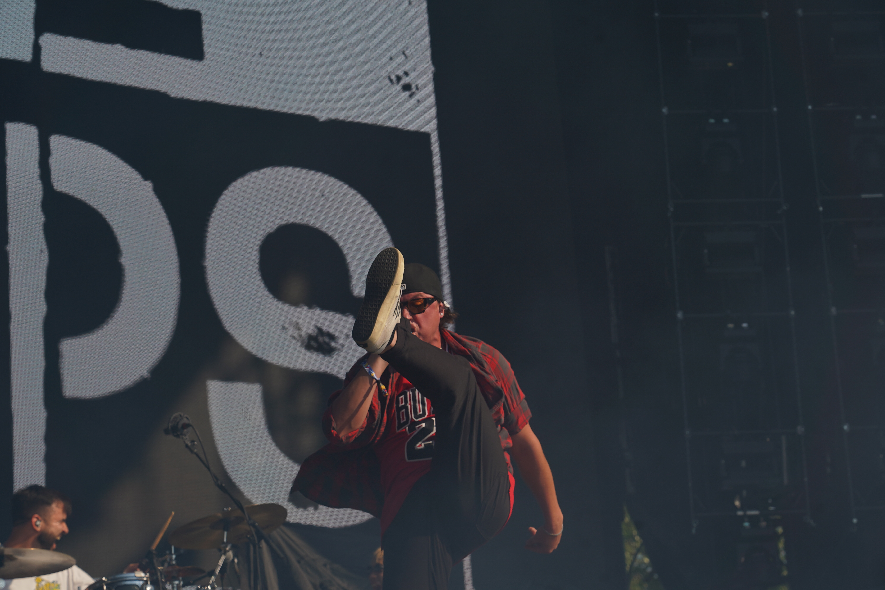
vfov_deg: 13.0
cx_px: 442
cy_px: 295
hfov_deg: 19.5
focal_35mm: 105
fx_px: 2581
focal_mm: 105
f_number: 8
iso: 100
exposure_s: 1/500
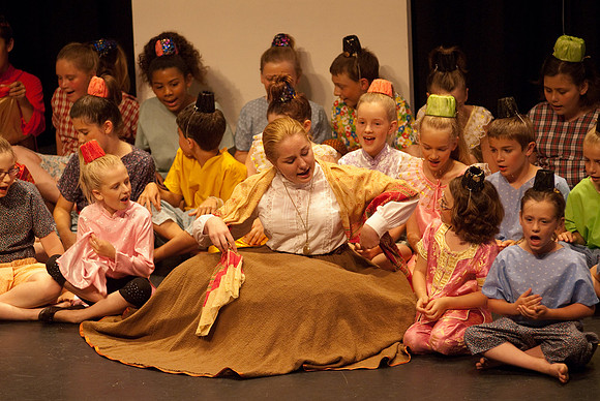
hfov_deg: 8.1
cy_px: 200
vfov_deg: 5.4
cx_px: 300
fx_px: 4254
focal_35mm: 255
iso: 1000
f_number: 2.8
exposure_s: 1/160
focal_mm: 170
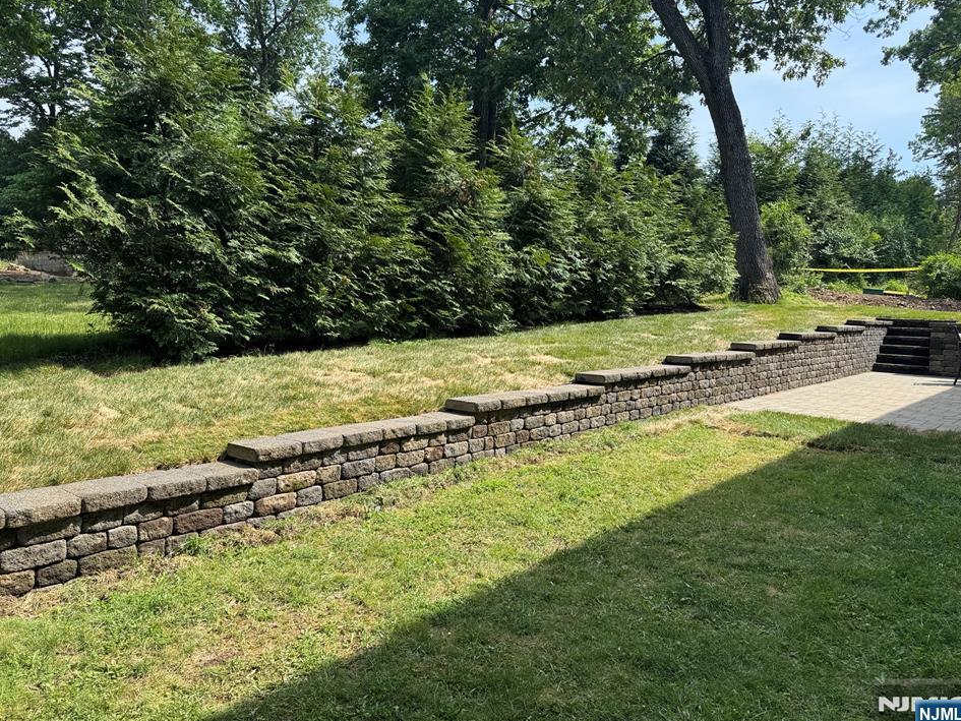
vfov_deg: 53.0
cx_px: 456
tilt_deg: -1.8
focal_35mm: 26
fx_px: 722
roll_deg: -0.6
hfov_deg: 67.3
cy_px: 338
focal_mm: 6.76
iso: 80
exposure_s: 1/1560
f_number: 1.78
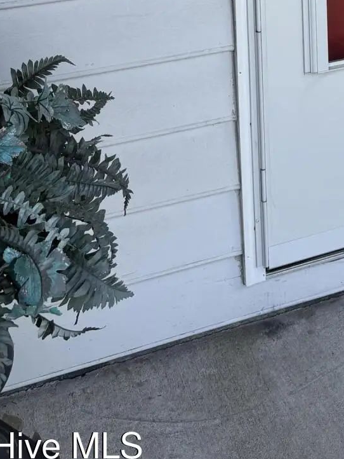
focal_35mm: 72
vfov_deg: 23.9
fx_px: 953
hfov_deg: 19.8
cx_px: 348
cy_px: -132
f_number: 1.6
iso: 50
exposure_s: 1/1220
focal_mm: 5.96
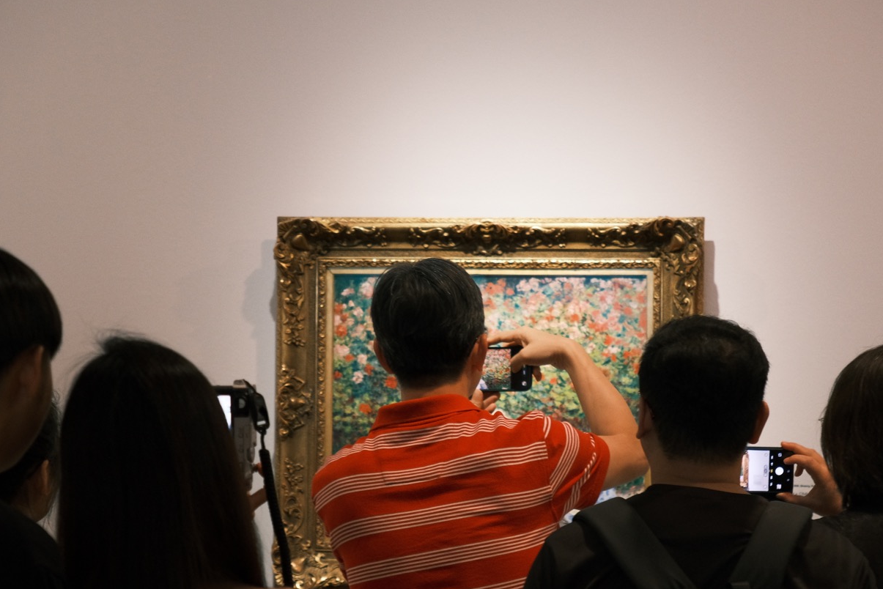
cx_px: 435
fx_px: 2748
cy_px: 409
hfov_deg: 18.3
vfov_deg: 12.2
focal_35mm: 112
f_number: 2.8
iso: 1250
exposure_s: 1/50
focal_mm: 50
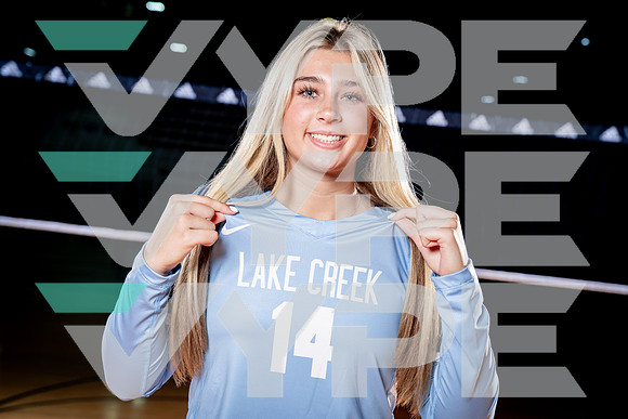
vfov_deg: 19.3
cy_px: 210
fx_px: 1235
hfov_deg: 28.5
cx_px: 314
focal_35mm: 71
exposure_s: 1/250
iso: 250
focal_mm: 69
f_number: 5.6
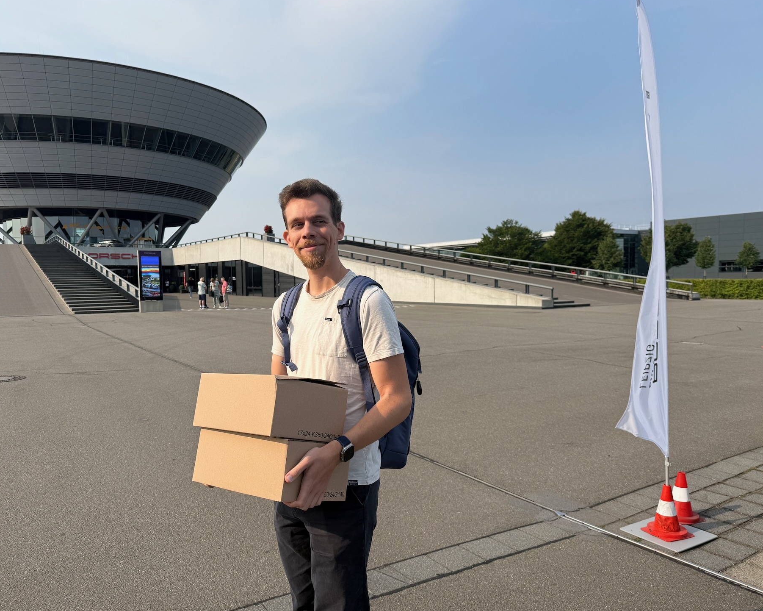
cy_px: 312
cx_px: 358
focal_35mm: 26
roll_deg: +1.1
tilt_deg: -2.4
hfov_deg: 66.0
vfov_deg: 54.9
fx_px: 587
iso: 80
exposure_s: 1/3425
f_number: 1.78
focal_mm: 6.76
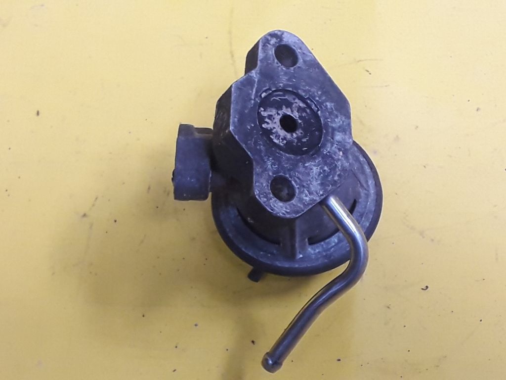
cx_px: 253
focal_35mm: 27
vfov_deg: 51.4
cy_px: 190
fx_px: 395
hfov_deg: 65.3
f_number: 1.9
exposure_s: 1/50
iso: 100
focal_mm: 3.6
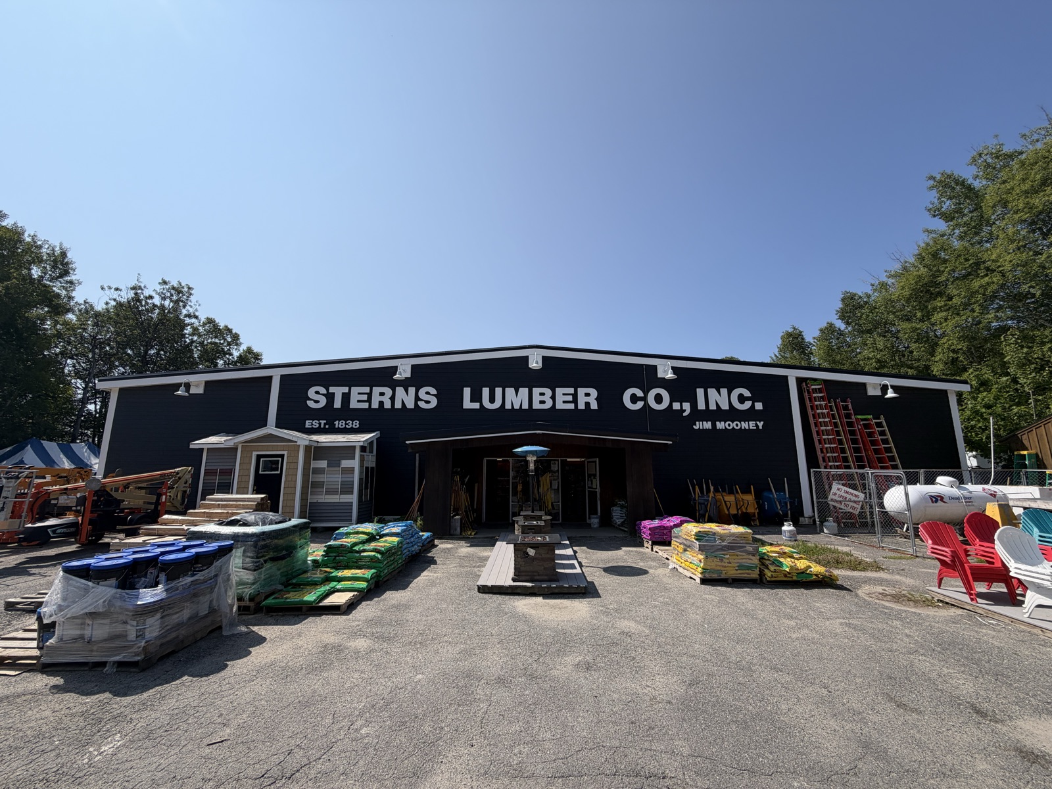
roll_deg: -0.3
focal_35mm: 14
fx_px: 425
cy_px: 394
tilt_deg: +10.3
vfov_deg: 85.7
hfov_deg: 102.1
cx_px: 526
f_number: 2.2
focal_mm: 2.22
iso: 20
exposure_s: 1/1339
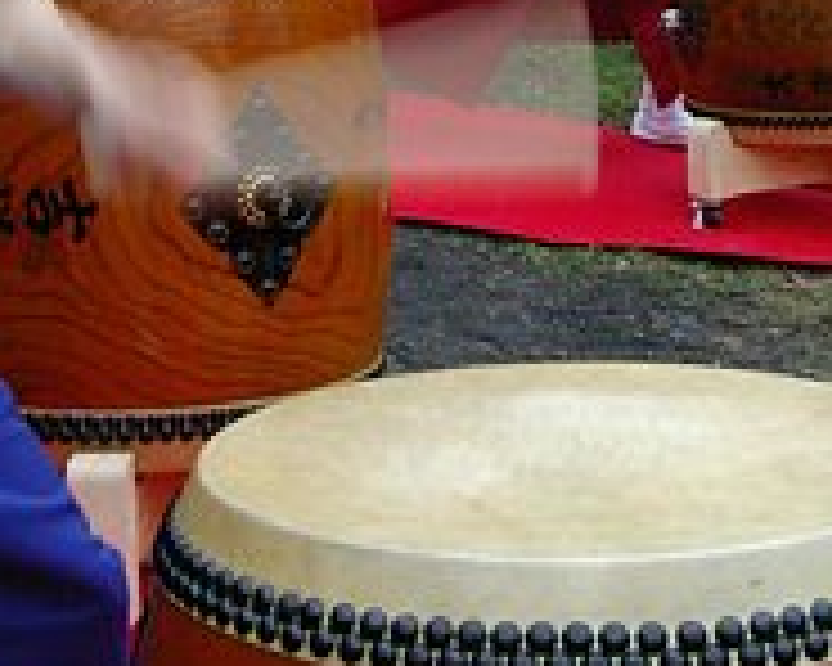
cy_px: -135
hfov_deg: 17.6
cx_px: 288
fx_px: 2684
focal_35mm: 109
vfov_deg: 13.7
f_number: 19
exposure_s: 1/20
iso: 800
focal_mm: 28
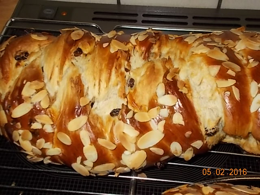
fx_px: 330
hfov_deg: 42.9
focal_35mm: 44
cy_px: 98
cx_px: 130
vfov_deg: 32.9
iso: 200
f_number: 4.2
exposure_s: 1/30
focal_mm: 7.9
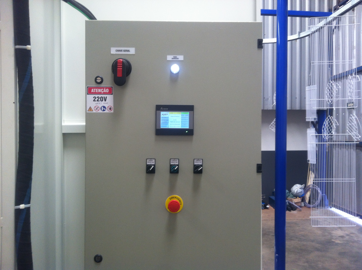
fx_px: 365
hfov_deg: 52.7
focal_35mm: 35
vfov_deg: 40.6
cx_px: 181
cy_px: 135
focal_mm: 3.85
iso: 100
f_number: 2.8
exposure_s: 1/60
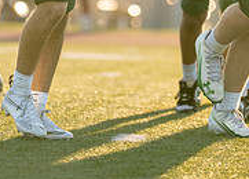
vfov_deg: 2.0
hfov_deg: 2.8
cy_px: -122
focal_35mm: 712
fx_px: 5045
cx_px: 109
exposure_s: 1/2500
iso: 400
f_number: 2.8
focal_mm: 178
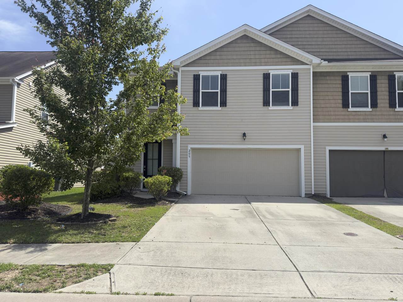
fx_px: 338
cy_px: 151
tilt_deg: +4.5
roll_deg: -0.4
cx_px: 202
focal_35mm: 29
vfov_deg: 48.2
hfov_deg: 61.7
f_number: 1.78
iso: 100
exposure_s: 1/5376
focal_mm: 6.76
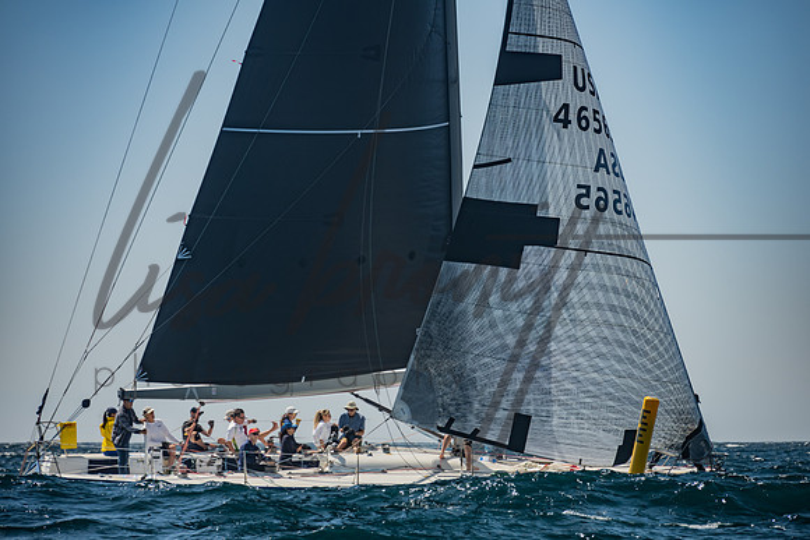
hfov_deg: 9.7
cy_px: 270
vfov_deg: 6.5
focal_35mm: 212
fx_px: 4765
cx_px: 405
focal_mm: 200
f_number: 6.3
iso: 160
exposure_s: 1/320
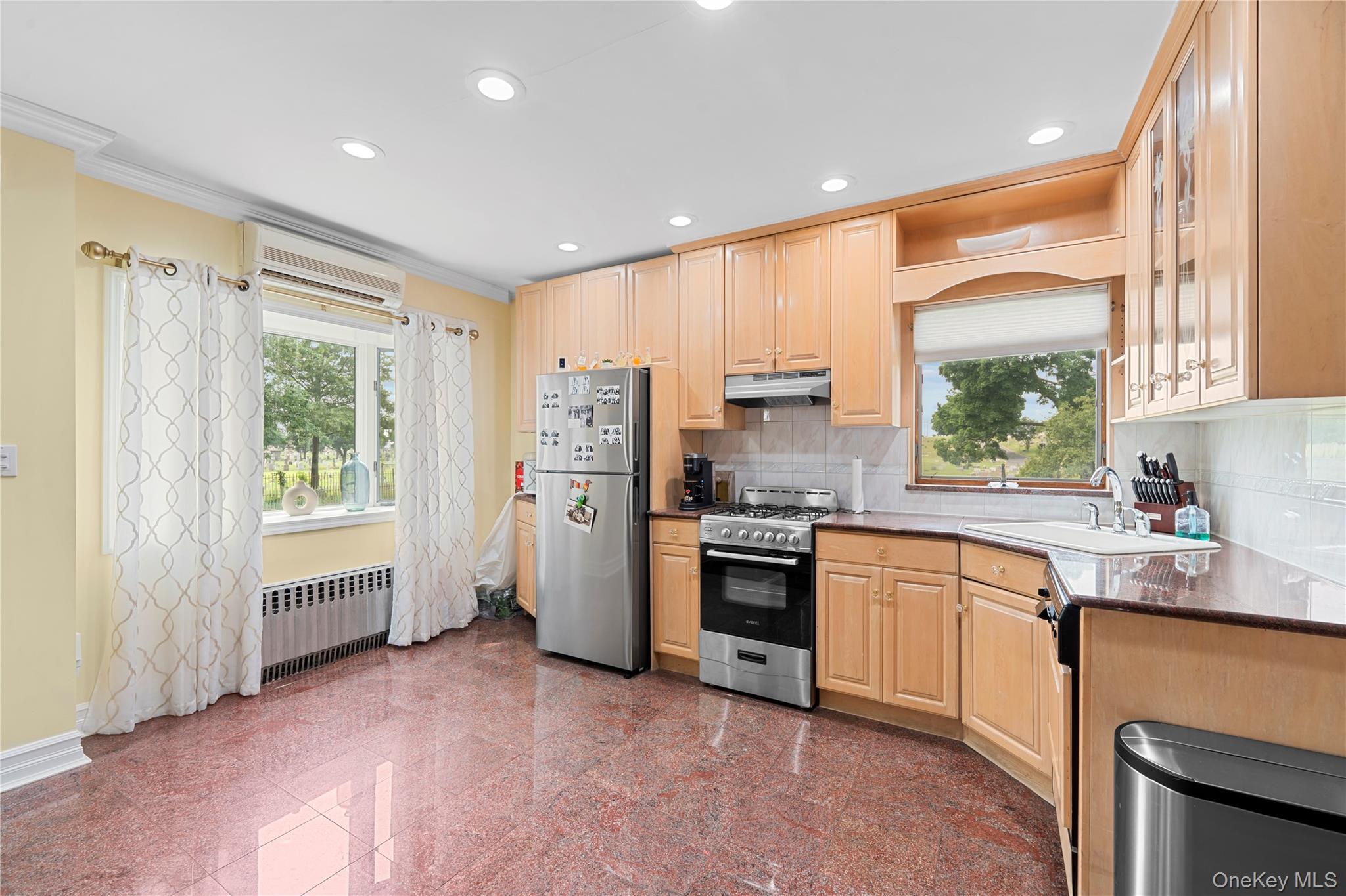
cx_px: 673
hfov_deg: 104.3
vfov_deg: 81.2
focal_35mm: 14
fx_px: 523
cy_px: 448
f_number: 10
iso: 250
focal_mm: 14
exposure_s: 1/1.67
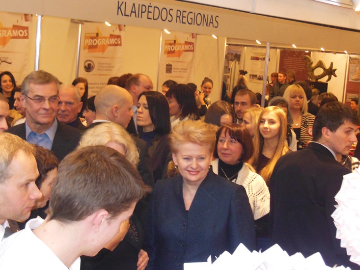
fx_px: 832
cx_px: 180
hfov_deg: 24.4
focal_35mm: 80
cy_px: 135
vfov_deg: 18.4
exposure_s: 1/60
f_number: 5.4
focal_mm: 14.3
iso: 1000
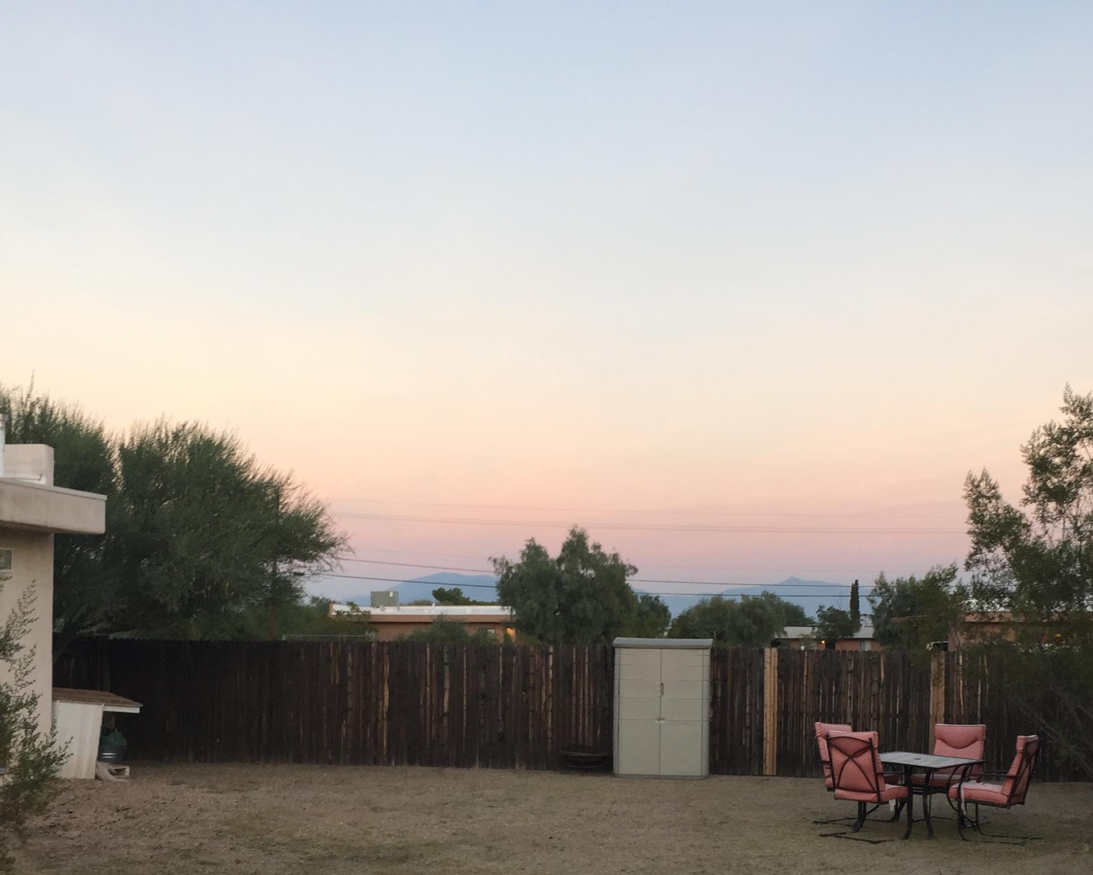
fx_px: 1423
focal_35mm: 44
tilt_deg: -0.5
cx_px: 614
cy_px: 637
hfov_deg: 41.9
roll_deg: -0.6
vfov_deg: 33.6
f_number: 2.2
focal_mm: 4.15
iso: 32
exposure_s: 1/60
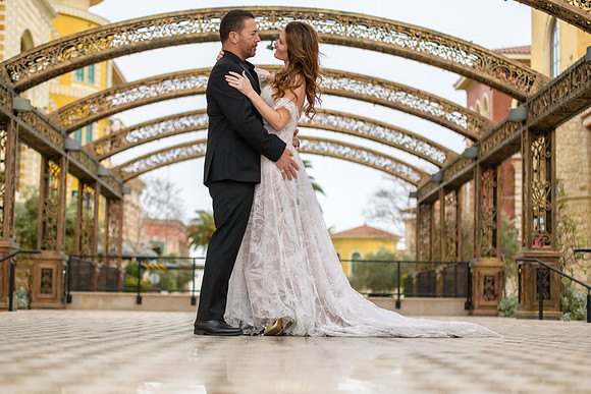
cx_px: 296
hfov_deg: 28.8
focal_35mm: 70
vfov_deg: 19.5
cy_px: 197
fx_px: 1149
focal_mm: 70
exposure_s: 1/3200
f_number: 2.8
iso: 400
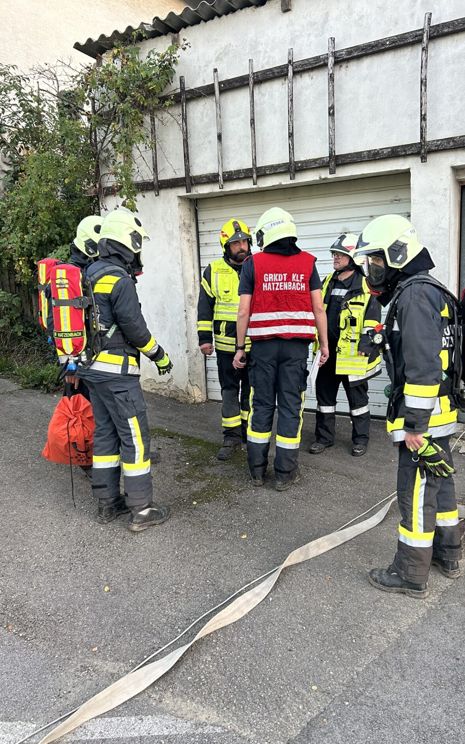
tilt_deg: -9.9
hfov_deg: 44.5
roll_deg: +1.2
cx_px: 253
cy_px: 367
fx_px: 568
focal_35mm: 28
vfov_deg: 66.5
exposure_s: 1/102
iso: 125
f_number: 1.5
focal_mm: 5.7
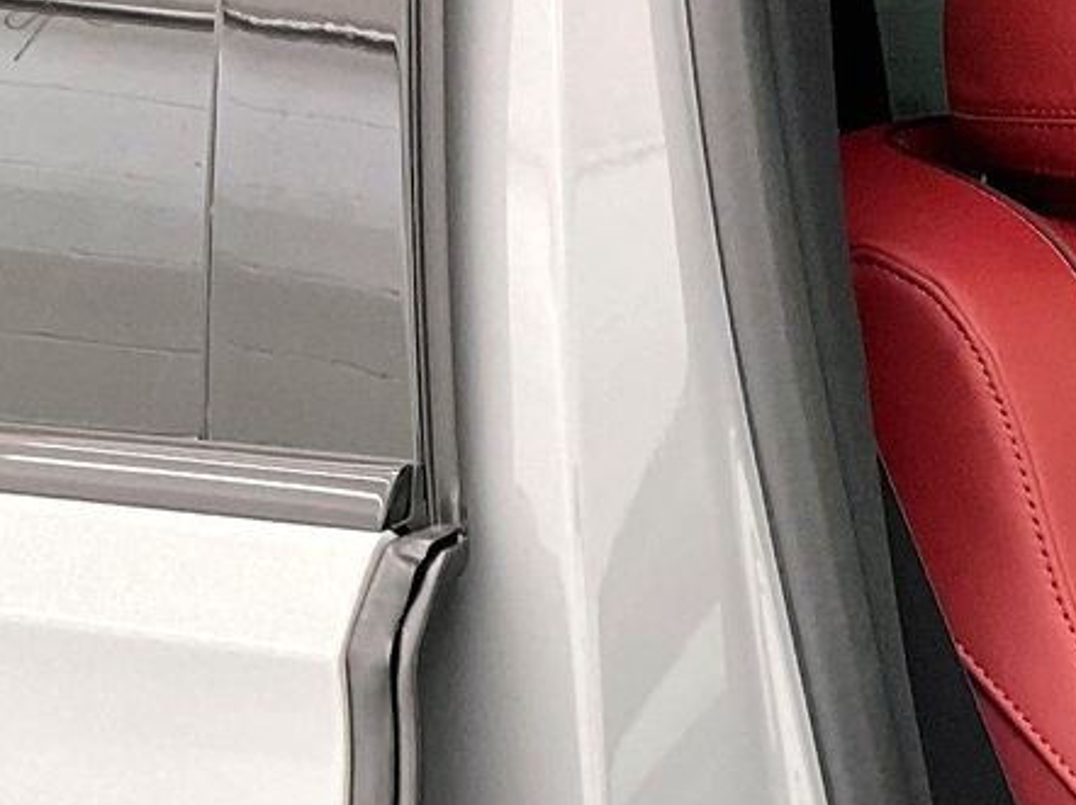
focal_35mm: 105
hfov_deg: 16.5
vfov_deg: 14.0
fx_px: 3262
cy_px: 693
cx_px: 1753
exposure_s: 1/60
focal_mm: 3
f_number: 1.8
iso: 200
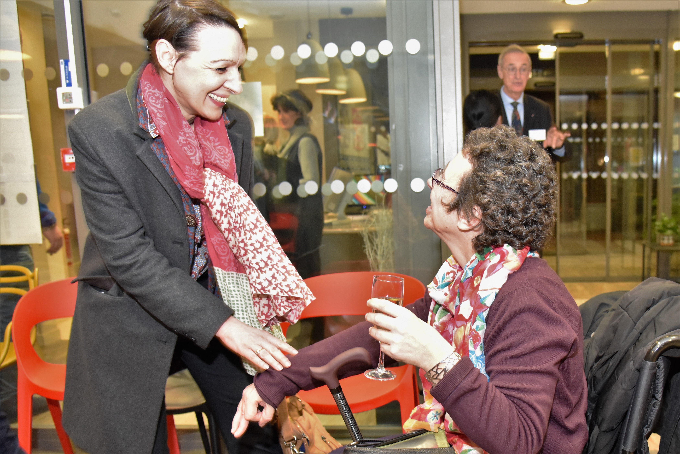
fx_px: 453
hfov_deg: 73.7
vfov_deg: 53.2
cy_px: 227
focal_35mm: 24
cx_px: 340
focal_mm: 24
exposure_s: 1/60
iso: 3200
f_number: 4
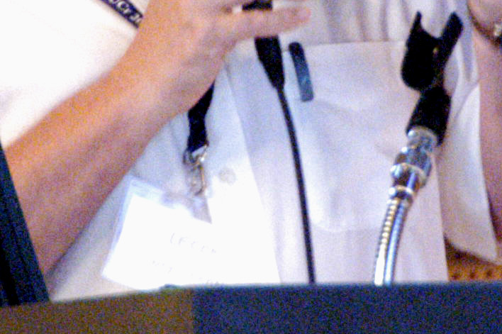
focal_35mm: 1274
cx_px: 272
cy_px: -80
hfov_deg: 1.6
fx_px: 17752
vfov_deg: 1.1
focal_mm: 200
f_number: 5.6
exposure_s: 1/8
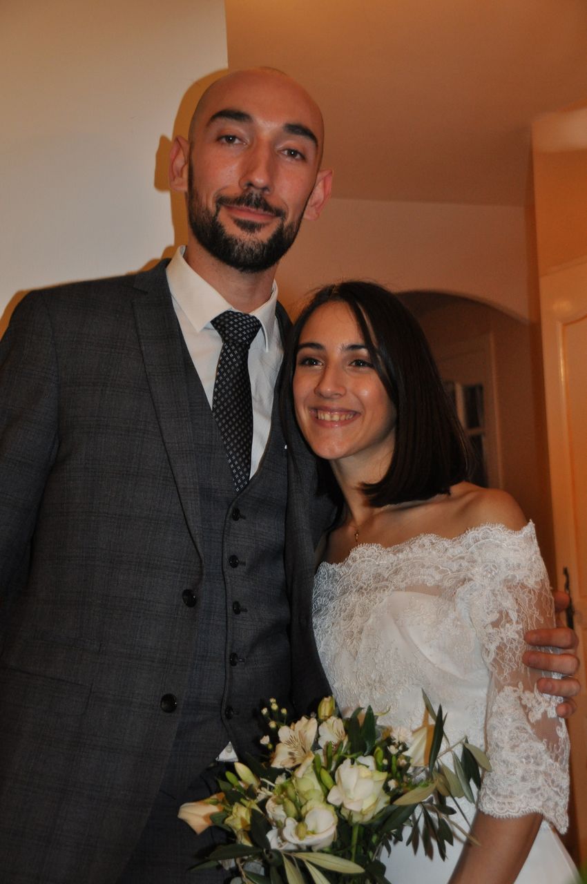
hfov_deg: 18.1
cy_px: 442
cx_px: 294
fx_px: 1839
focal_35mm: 75
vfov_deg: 27.0
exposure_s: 1/60
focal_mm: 50
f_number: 4.8
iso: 800
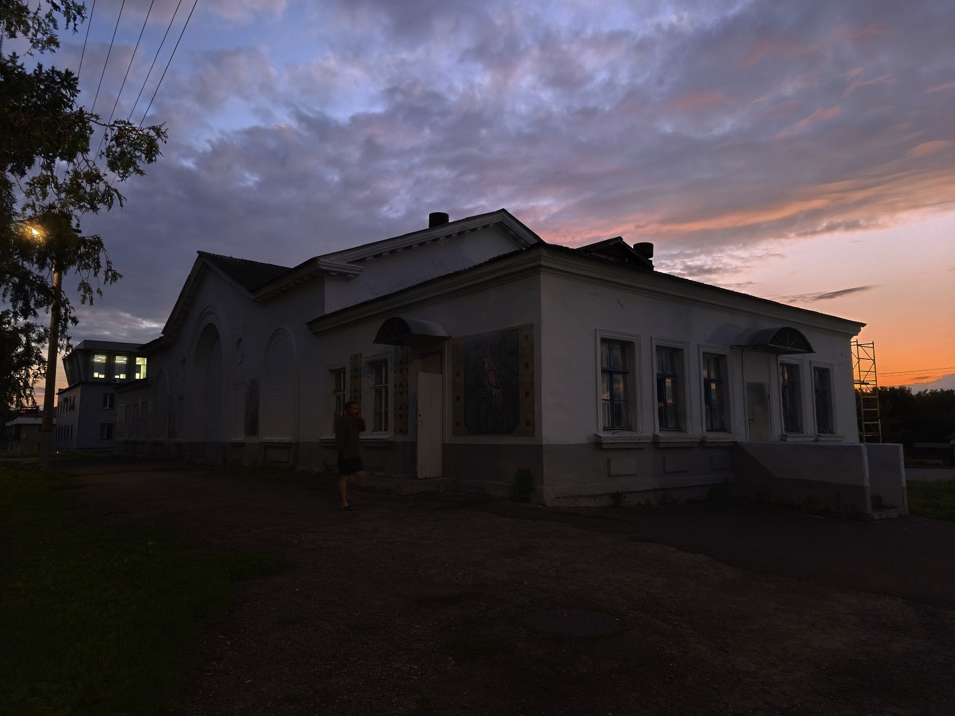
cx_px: 478
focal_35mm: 23
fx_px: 634
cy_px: 358
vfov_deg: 58.9
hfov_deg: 73.9
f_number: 1.7
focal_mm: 5.35
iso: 3200
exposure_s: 1/20
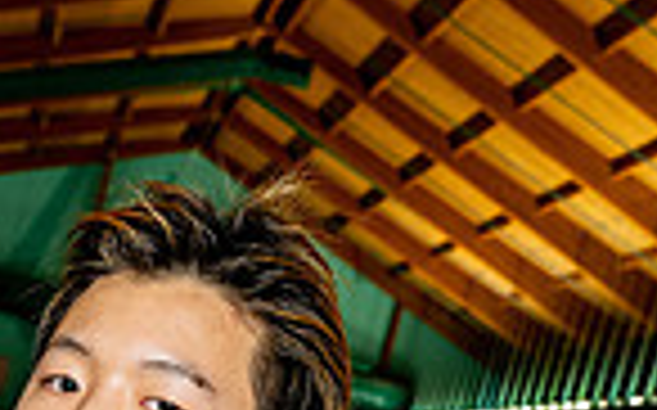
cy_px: 978
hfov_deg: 18.6
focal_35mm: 110
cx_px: 58
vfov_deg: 10.3
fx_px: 1968
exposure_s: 1/250
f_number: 6.3
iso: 1600
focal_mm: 35
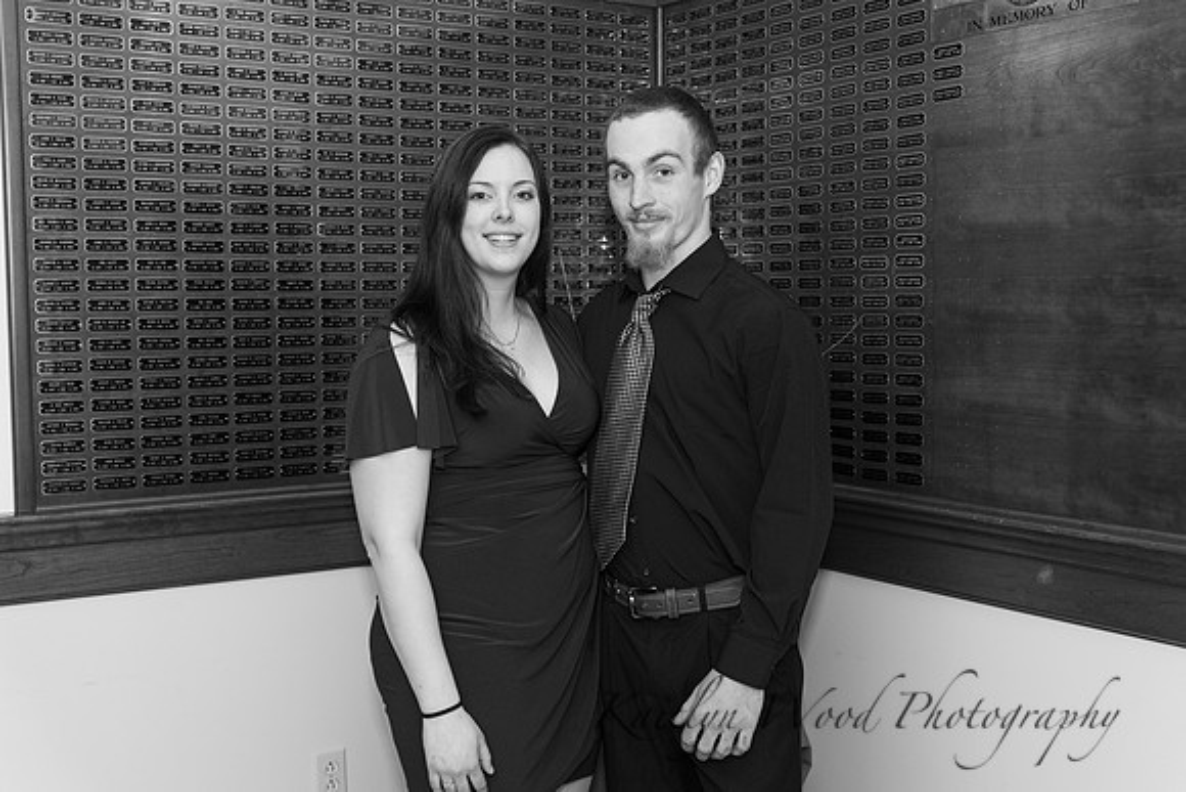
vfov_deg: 30.5
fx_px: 1450
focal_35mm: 44
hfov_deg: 44.5
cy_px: 396
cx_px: 593
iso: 800
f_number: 4
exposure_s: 1/200
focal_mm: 44
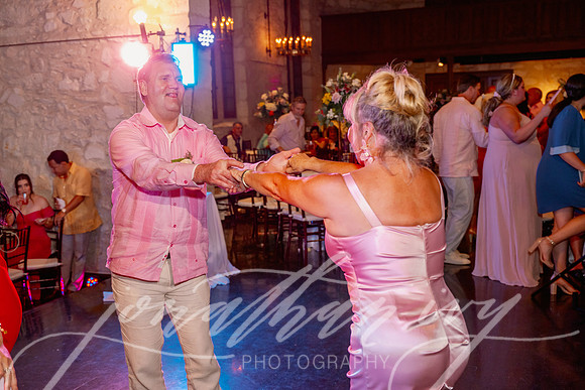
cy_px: 203
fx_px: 686
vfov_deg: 31.8
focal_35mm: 42
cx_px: 260
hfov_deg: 46.1
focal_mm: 38
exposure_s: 1/160
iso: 1000
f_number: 3.5
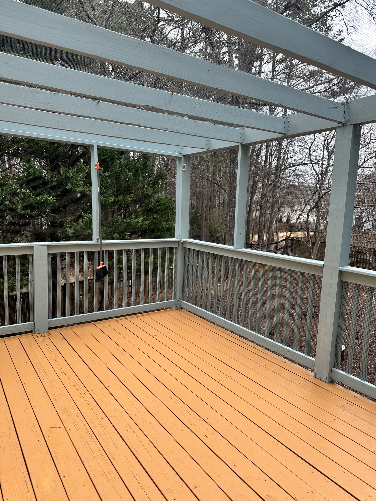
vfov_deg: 71.6
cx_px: 188
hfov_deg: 56.8
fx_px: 348
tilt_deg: -6.8
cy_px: 250
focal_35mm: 24
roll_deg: -1.9
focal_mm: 6.86
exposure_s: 1/121
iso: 64
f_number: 1.78
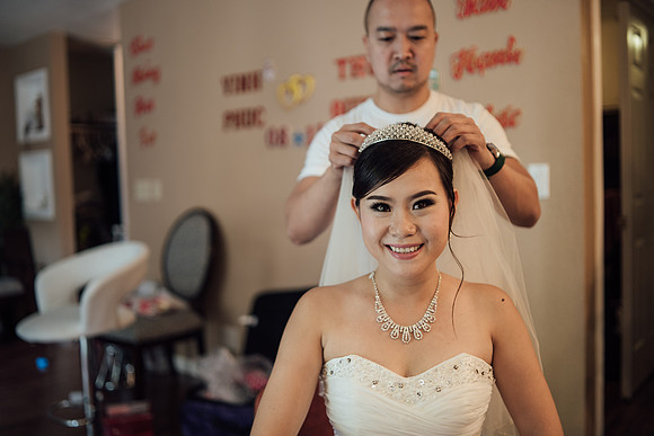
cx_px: 327
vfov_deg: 37.9
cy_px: 218
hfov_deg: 54.4
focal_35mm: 35
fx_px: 636
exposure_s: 1/160
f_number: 1.4
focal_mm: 35
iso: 400
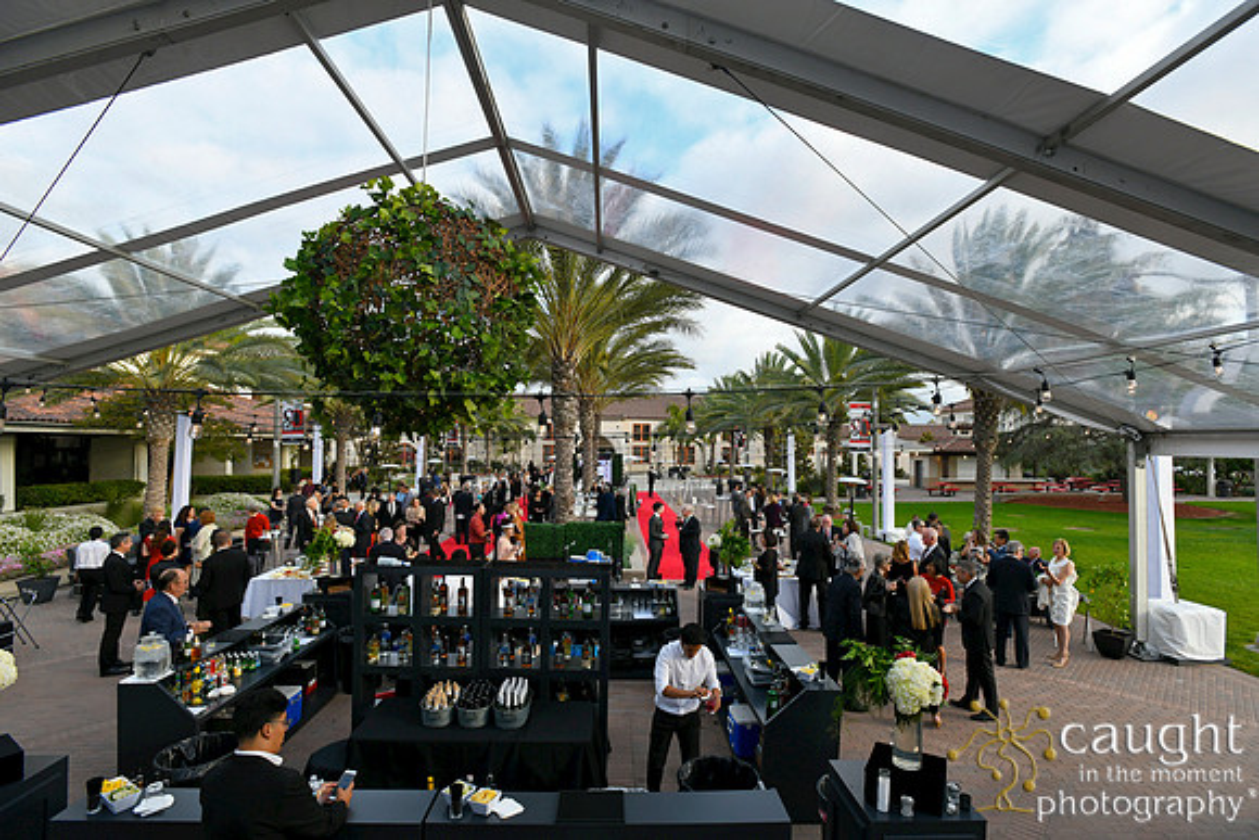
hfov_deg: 93.3
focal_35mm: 17
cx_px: 630
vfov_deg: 70.5
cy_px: 420
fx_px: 595
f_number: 6.3
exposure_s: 1/320
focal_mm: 17
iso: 400
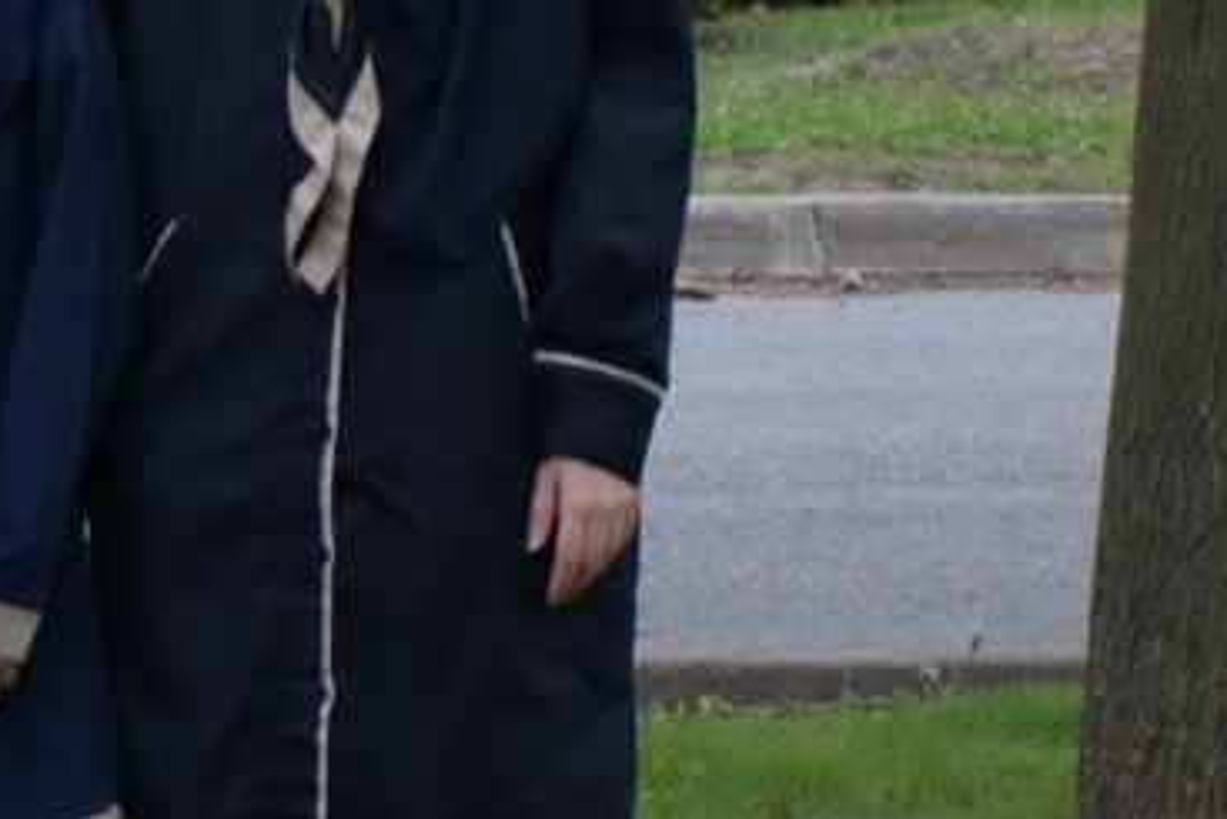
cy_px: -162
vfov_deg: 4.7
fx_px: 10024
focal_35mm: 294
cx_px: -1020
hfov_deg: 6.8
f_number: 5
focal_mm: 40
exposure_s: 1/320
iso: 1600
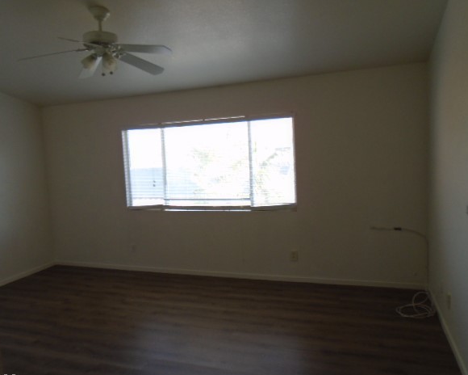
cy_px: 193
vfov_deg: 51.5
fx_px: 388
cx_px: 219
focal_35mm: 28
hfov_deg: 62.2
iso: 100
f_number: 3.2
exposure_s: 1/60
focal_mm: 4.6
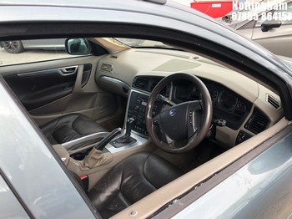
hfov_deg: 63.5
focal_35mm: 28
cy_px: 110
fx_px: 236
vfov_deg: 49.7
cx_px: 146
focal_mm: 4
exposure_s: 1/245
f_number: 1.8
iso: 20
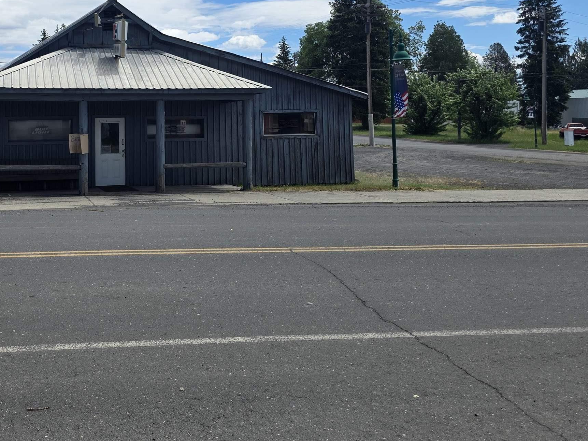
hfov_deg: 44.6
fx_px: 696
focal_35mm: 41
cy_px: 90
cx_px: 164
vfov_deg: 34.1
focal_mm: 6.3
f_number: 1.7
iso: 80
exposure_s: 1/6150
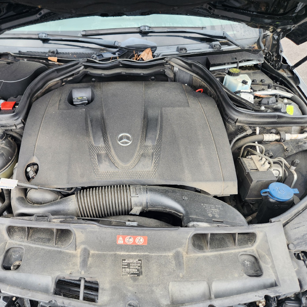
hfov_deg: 56.7
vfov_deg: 57.3
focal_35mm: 28
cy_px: 158
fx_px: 281
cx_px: 117
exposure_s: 1/182
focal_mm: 5.4
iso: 64
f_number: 1.8
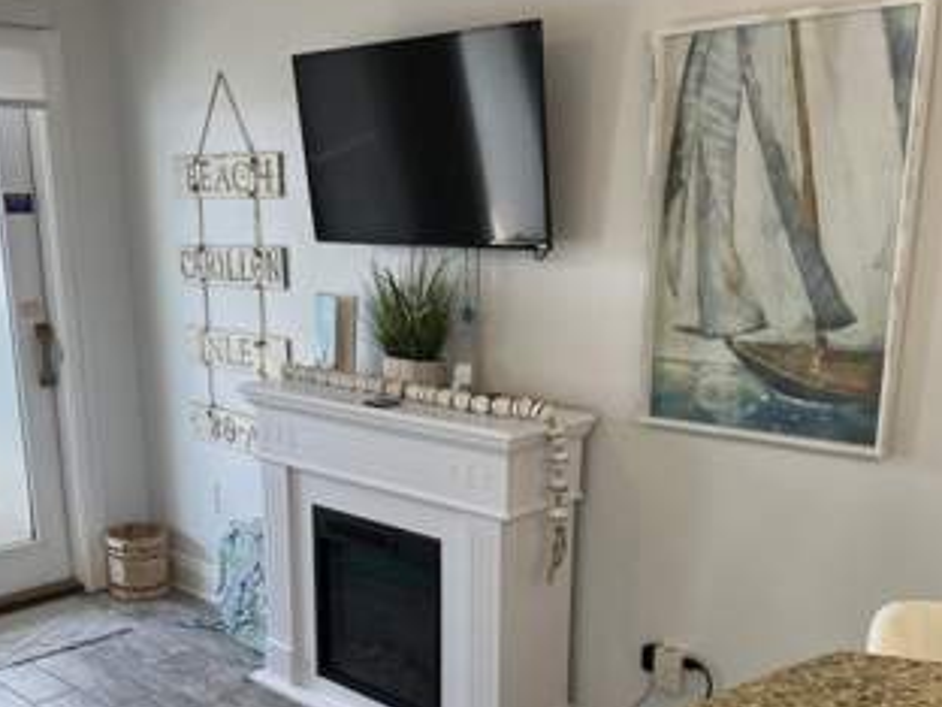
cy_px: 500
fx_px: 1089
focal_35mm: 40
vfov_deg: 35.4
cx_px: 399
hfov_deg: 46.6
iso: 80
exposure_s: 1/120
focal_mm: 5.1
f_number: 1.6
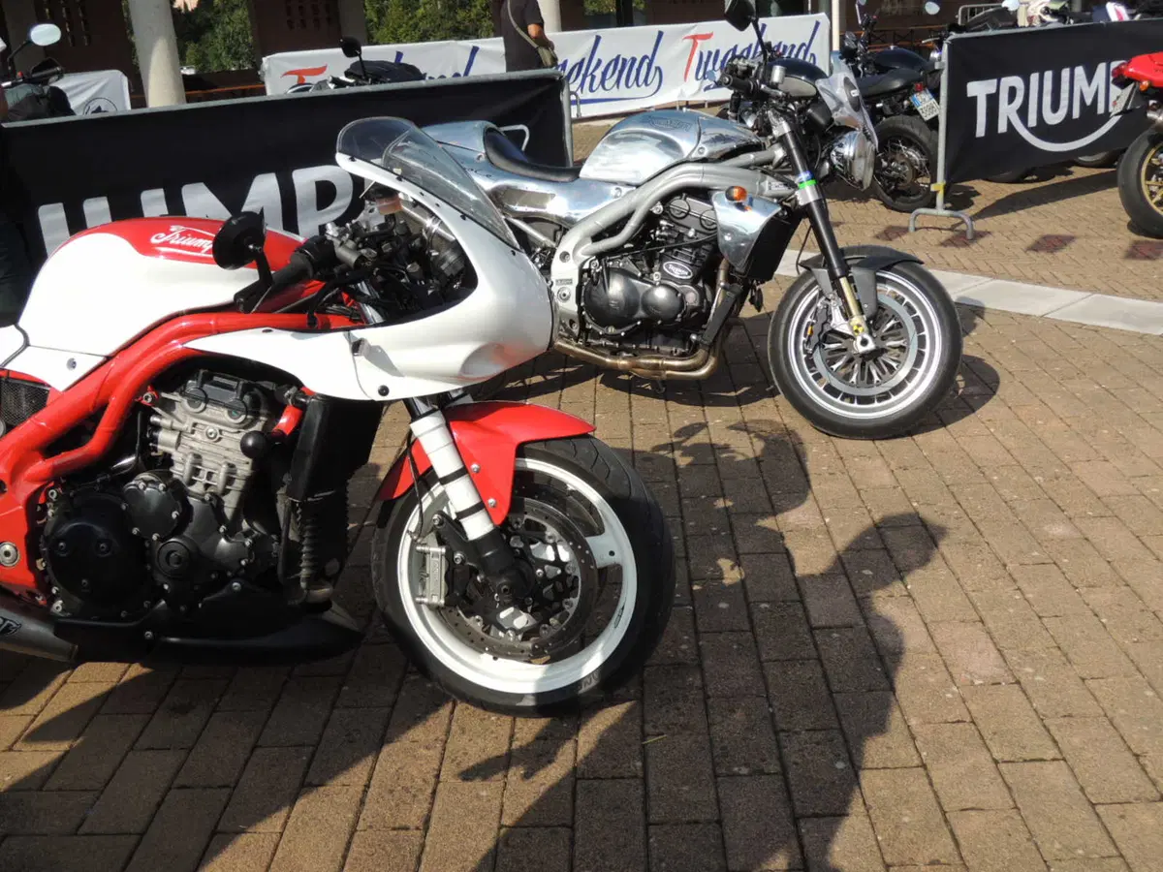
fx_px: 1176
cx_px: 582
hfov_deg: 52.6
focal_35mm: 35
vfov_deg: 40.7
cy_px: 436
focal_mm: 6.3
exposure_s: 1/1250
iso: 100
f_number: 3.2
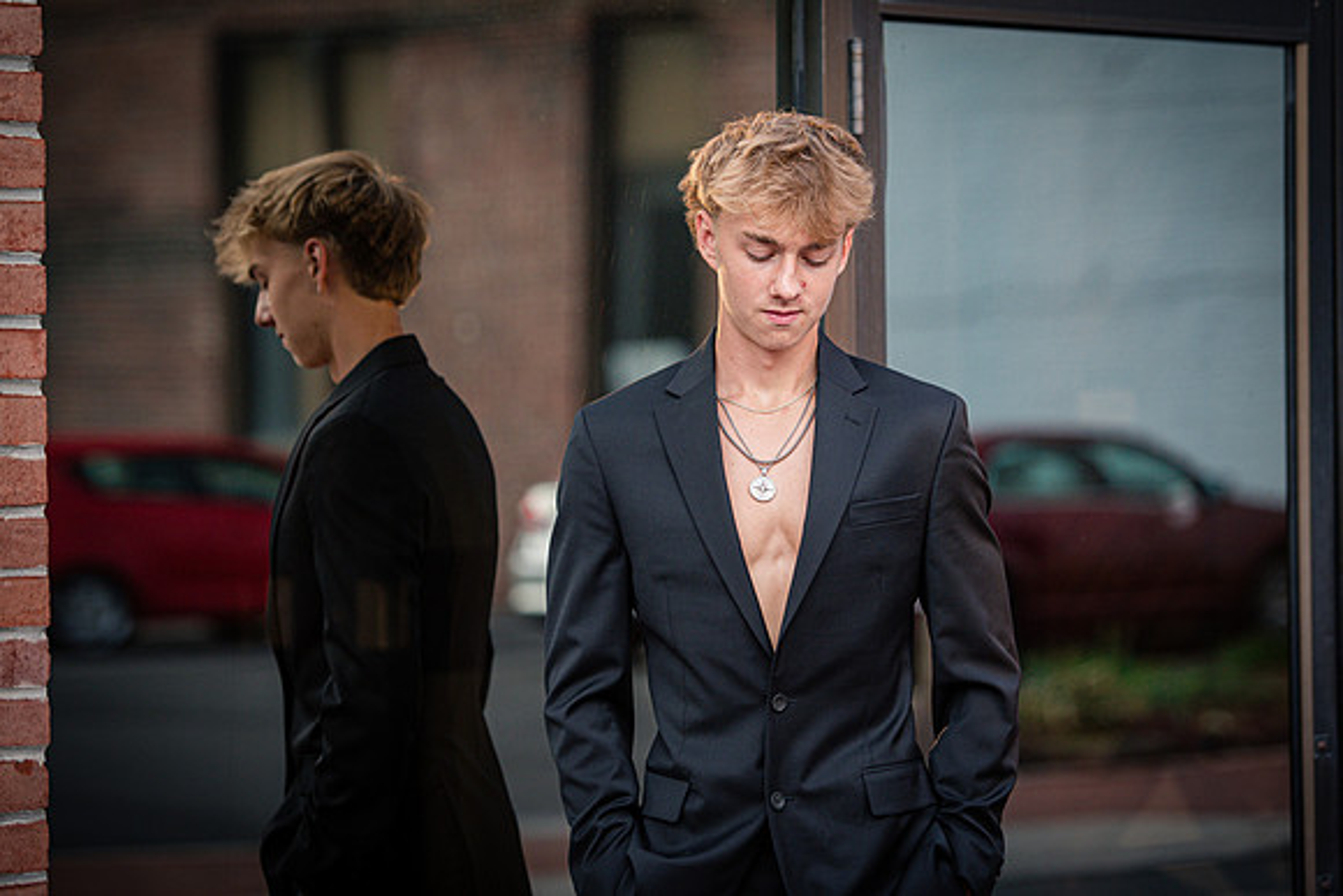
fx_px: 4797
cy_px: 416
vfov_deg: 10.7
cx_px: 719
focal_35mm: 129
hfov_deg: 15.9
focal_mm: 120
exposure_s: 1/640
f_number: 2.8
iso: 400
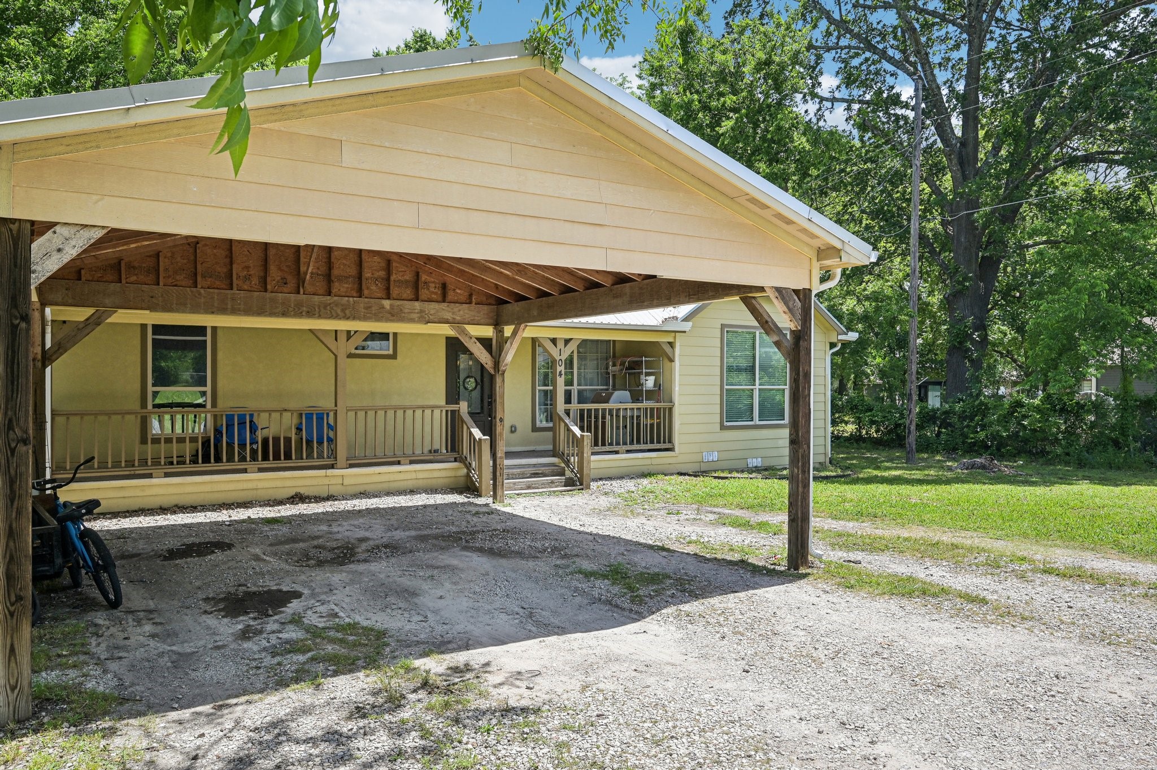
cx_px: 578
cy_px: 385
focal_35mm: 24
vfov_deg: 54.0
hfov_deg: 74.9
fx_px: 755
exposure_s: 1/320
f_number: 9
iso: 250
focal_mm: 23.5
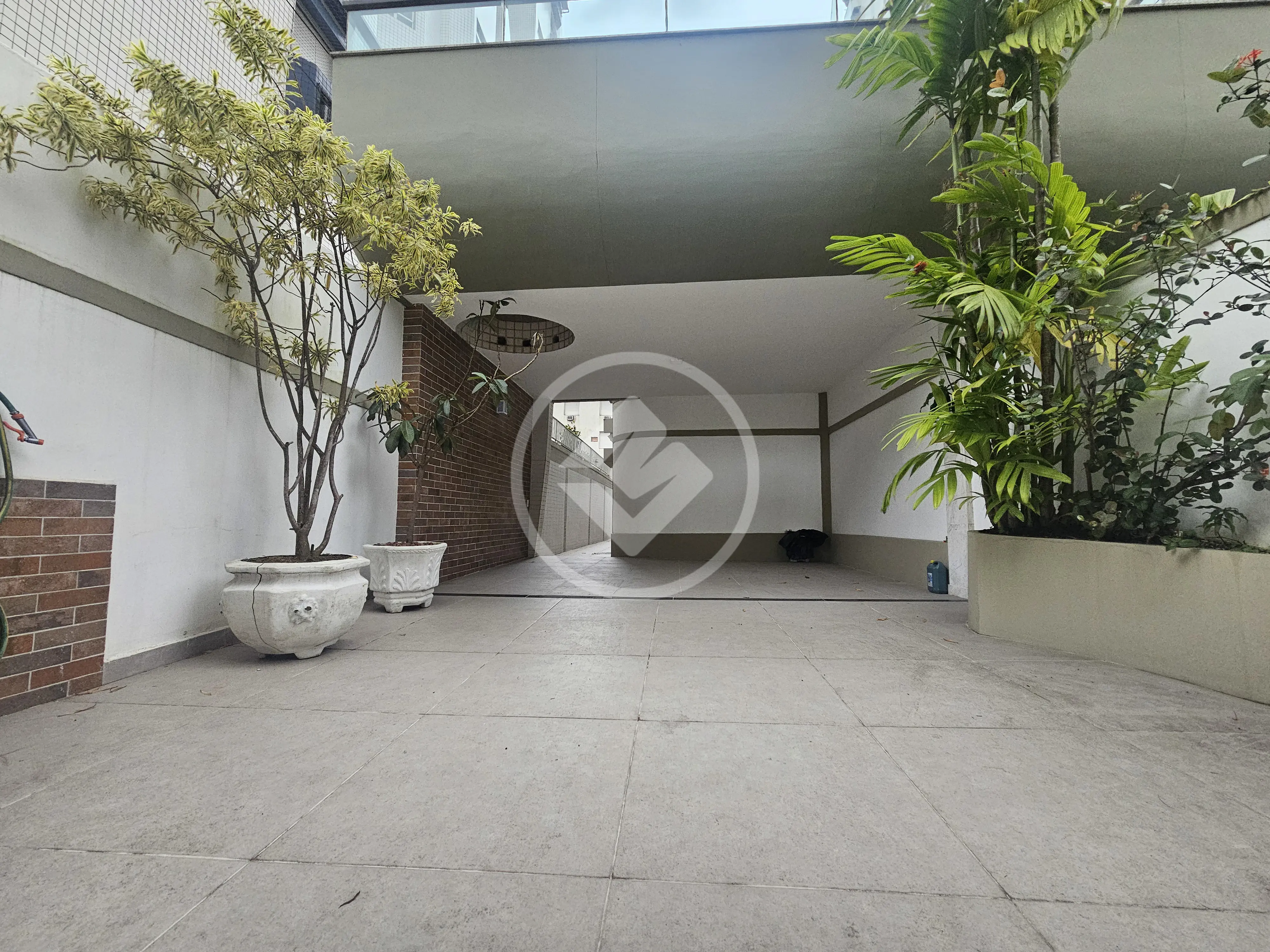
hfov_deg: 106.2
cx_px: 635
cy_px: 476
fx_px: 477
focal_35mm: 13
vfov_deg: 89.9
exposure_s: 1/359
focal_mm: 2.2
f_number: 2.2
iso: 250
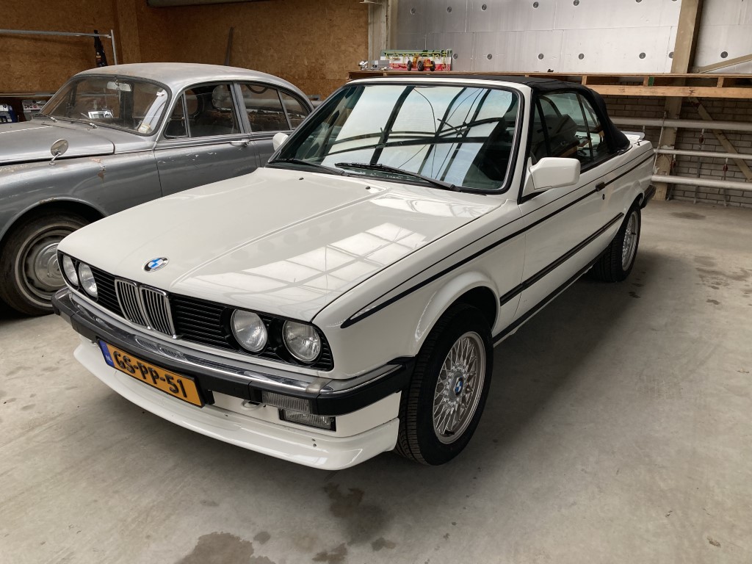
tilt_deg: -17.6
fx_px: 608
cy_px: 282
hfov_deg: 63.4
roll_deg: -1.2
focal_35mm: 28
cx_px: 376
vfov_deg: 49.7
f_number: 1.8
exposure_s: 1/121
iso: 64
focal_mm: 3.99
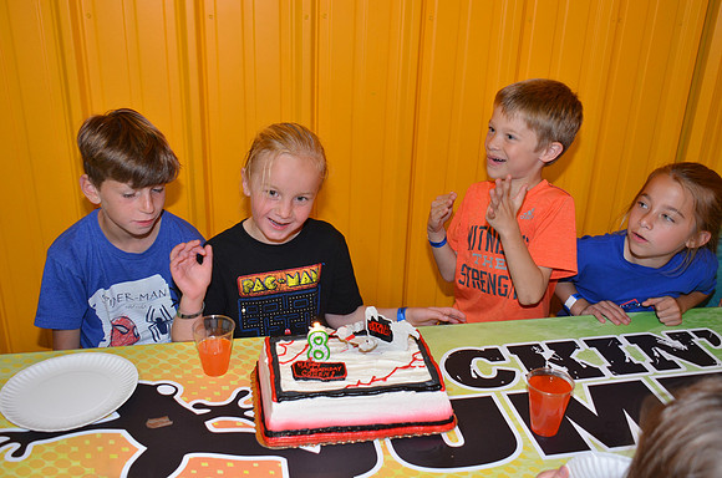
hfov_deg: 53.2
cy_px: 239
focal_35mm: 36
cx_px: 361
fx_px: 720
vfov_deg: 36.7
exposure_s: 1/60
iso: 800
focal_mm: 24
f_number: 4
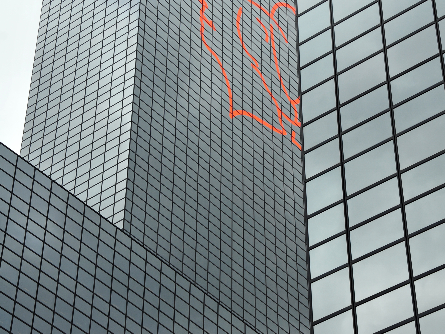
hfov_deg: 18.7
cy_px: 70
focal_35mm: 105
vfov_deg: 14.0
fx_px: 1350
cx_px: 224
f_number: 11
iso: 200
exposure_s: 1/320
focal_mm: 48
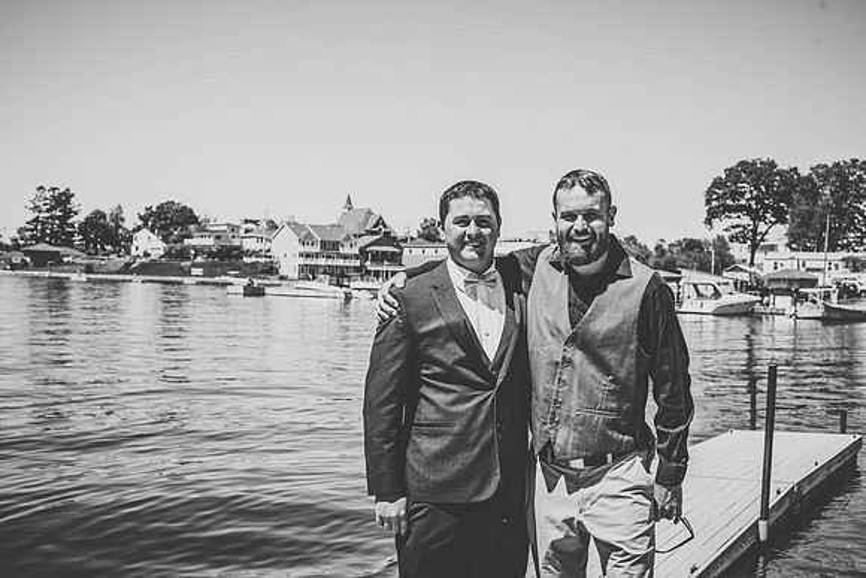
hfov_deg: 39.6
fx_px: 1203
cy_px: 289
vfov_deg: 27.0
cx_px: 433
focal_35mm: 50
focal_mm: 50
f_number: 7.1
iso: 125
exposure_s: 1/500
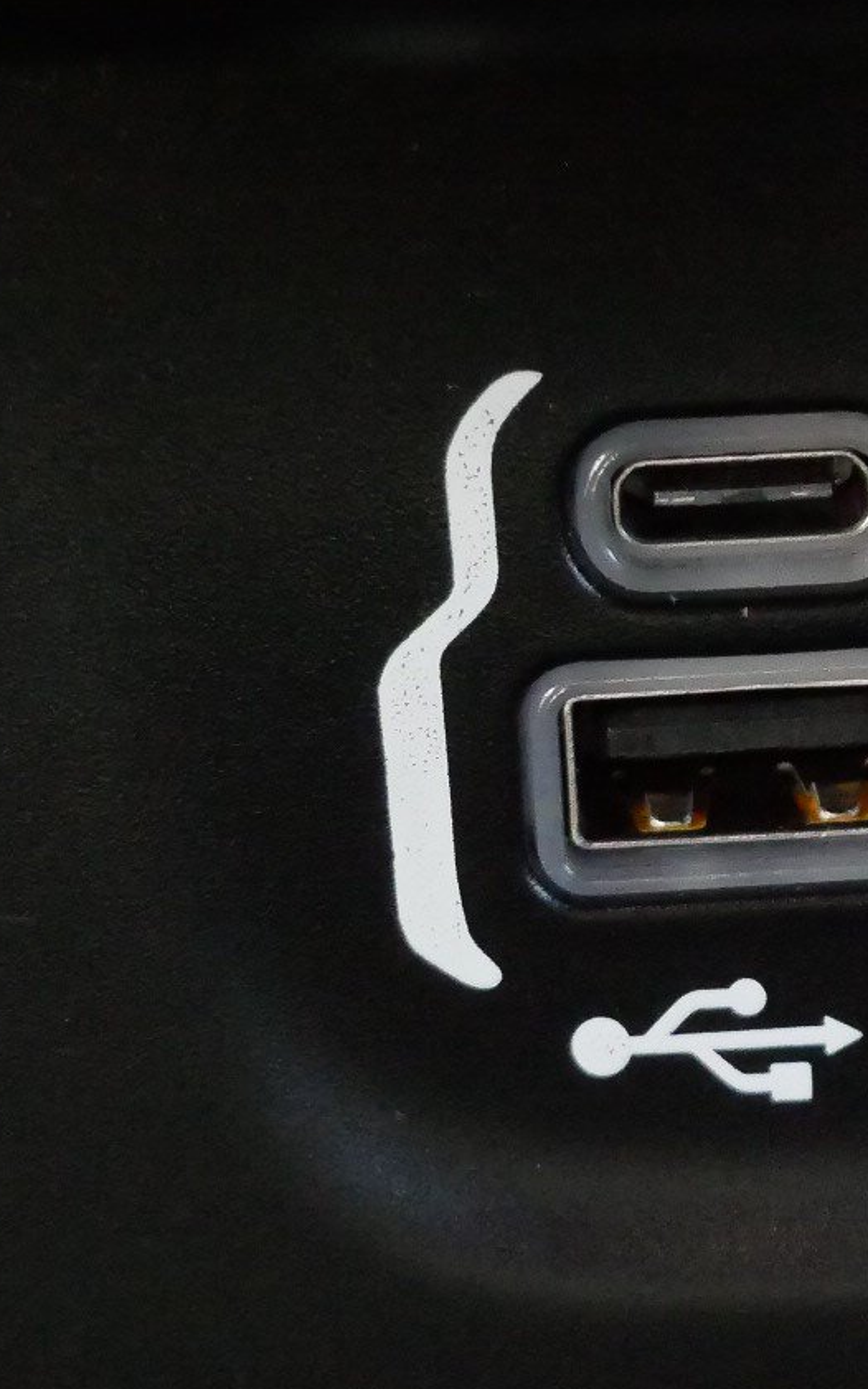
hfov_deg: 8.9
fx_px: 5414
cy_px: 1011
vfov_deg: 14.6
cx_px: 1375
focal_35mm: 143
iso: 6400
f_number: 6.3
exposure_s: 1/200
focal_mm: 25
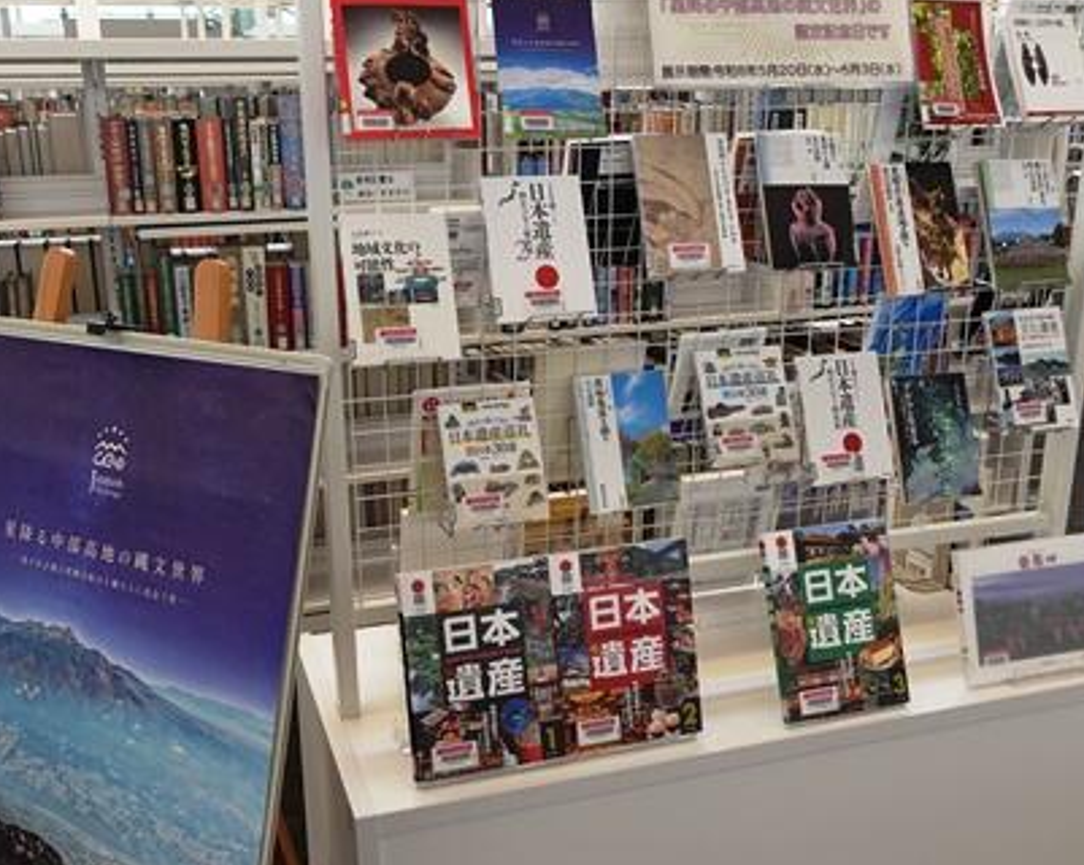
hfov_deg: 50.3
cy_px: 455
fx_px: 1154
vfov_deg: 41.1
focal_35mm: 36
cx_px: 503
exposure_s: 1/60
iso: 125
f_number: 2.8
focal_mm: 8.8
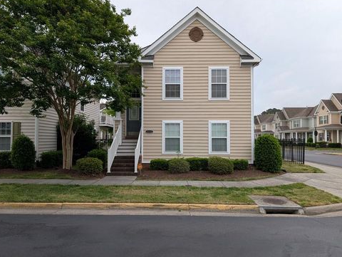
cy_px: 129
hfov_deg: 69.3
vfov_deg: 55.0
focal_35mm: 25
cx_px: 167
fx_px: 247
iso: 23
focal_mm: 6.9
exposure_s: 1/218
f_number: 1.68
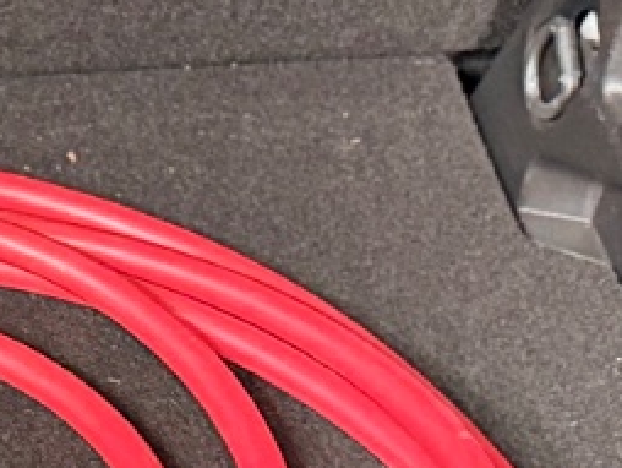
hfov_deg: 12.0
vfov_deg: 9.7
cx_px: -522
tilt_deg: -45.9
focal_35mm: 151
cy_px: 564
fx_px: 2716
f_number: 1.78
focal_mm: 6.76
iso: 640
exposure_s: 1/33
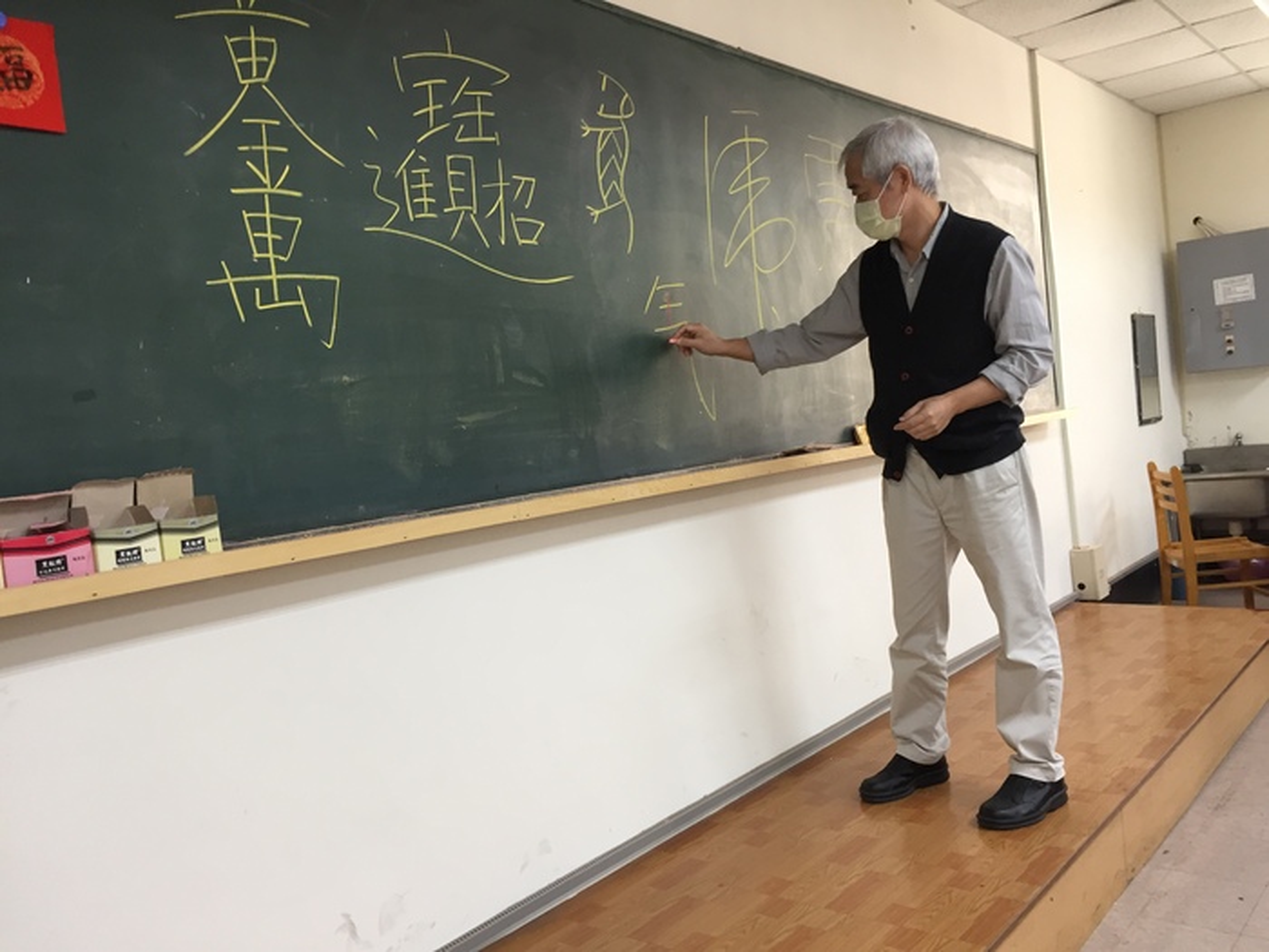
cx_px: 634
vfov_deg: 48.2
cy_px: 476
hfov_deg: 61.7
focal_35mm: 29
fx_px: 1063
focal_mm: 4.15
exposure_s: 1/30
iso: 80
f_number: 2.2
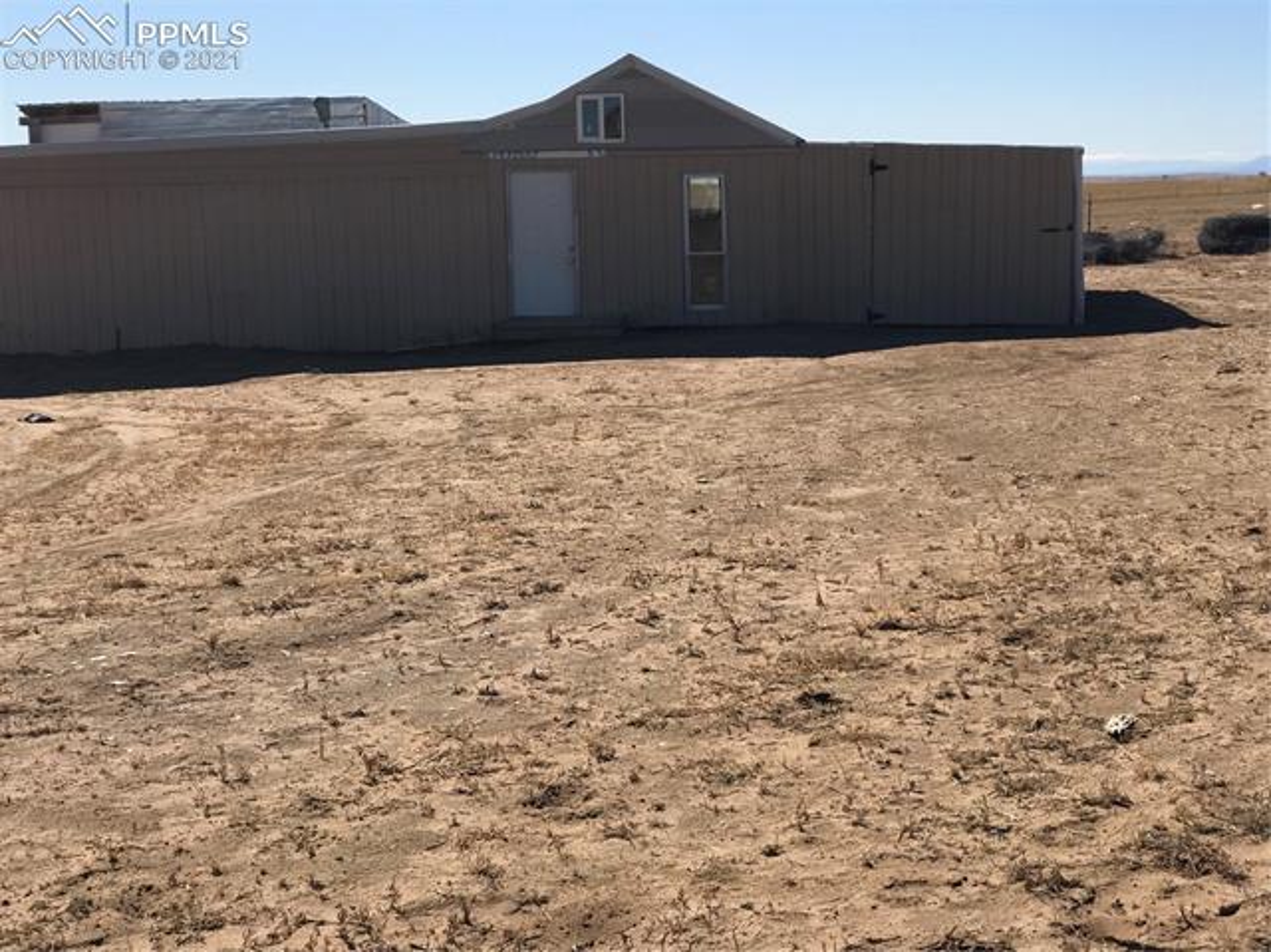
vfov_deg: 25.6
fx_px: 2091
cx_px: 636
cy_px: 476
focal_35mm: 57
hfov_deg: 33.8
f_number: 2.8
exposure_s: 1/1709
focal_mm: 6.6
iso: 20
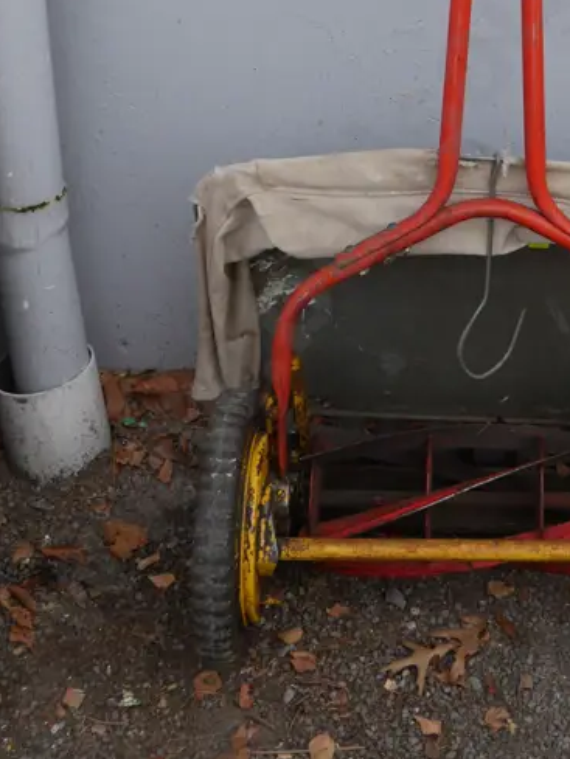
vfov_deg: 27.3
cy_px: -8
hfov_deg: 21.4
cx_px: 527
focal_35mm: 67
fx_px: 1470
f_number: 4.5
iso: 200
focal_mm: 16
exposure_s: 1/125
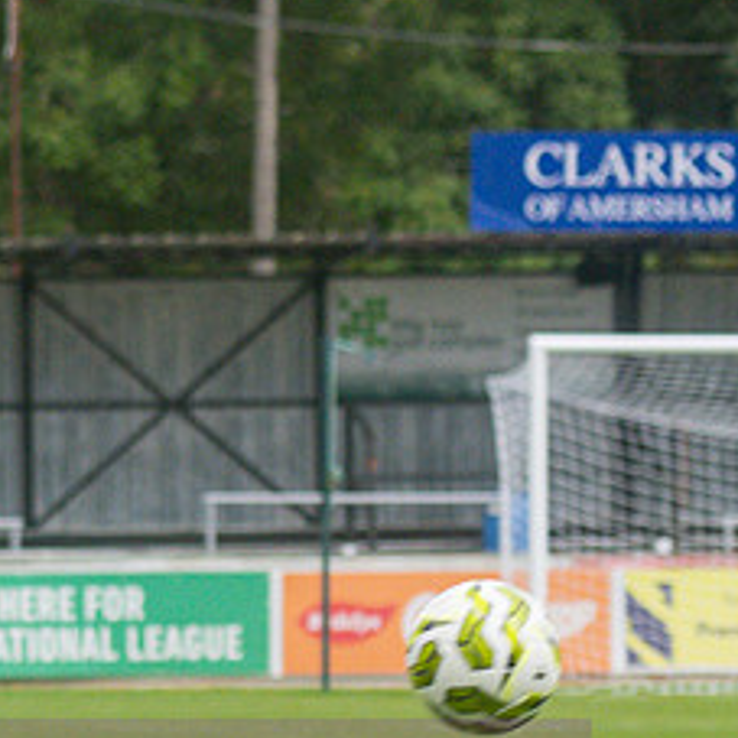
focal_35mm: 641
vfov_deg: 2.7
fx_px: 15461
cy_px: 726
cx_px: 64
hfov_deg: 2.7
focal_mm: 120
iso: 560
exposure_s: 1/1000
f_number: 4
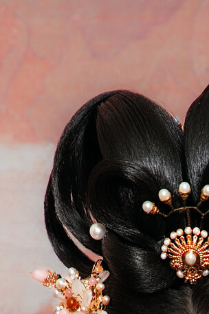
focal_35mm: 407
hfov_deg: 3.4
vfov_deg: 5.0
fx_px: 3544
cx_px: 226
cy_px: 567
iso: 100
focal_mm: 105
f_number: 5
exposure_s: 1/160
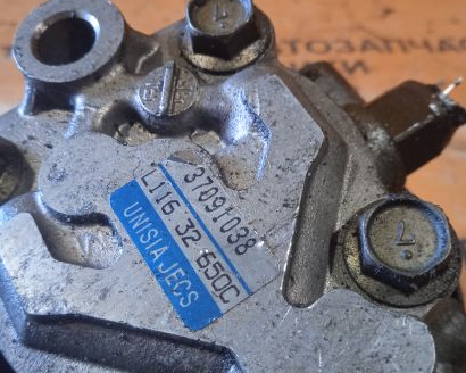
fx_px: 552
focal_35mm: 40
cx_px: 239
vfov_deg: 37.3
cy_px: 180
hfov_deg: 45.8
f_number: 2.2
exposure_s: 1/25
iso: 759
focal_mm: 3.43
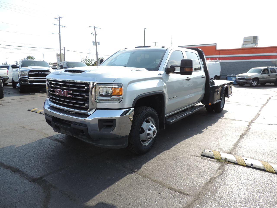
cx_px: 138
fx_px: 192
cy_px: 104
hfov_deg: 71.6
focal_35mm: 24
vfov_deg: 56.8
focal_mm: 4.3
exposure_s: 1/500
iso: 80
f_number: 3
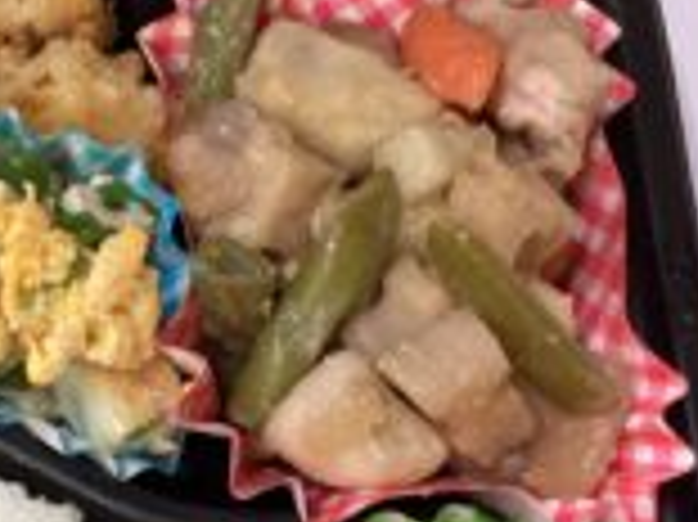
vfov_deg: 19.3
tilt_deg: -69.9
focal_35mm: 75
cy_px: 443
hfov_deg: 24.4
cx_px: -52
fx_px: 1511
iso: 160
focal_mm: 3.3
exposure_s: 1/50
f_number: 2.4
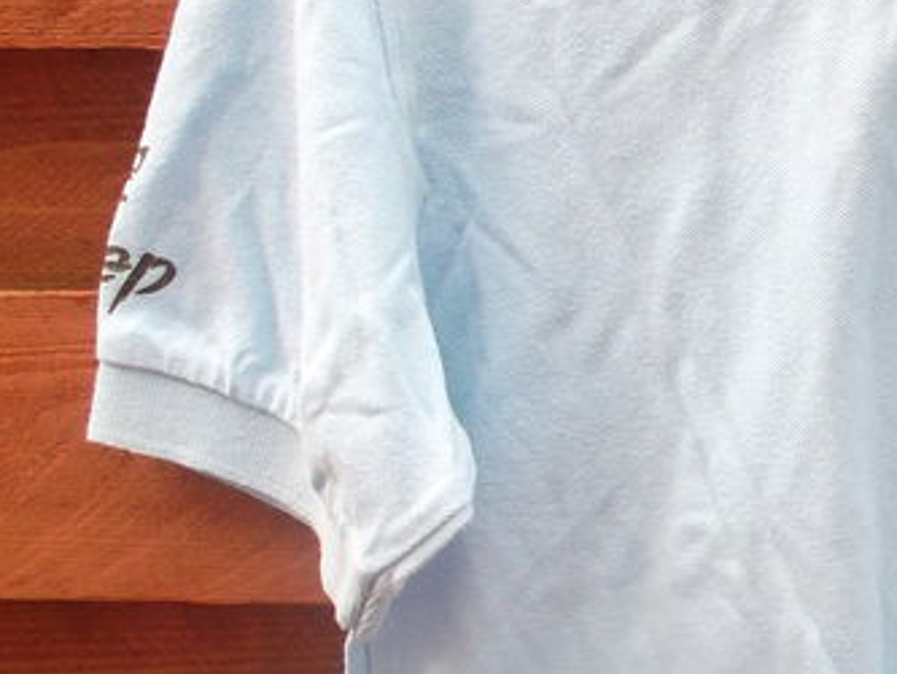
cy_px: 458
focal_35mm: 84
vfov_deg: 17.5
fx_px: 2177
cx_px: 1016
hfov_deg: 21.9
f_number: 3.3
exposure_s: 1/125
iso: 80
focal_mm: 4.1
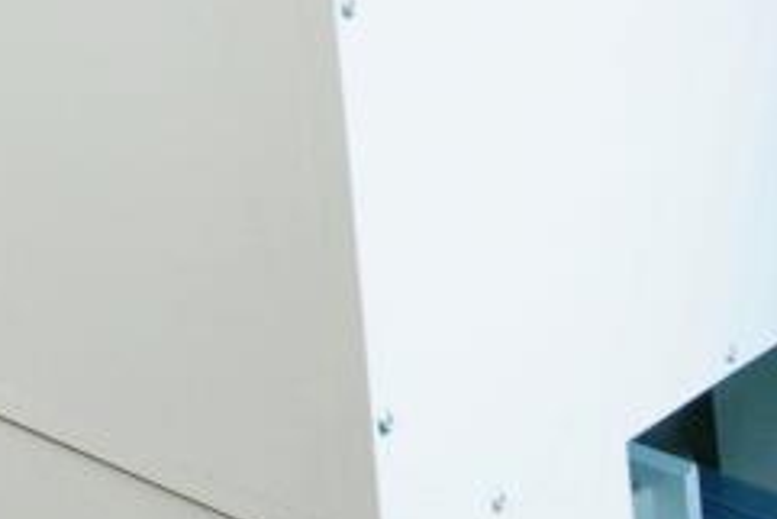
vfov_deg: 18.3
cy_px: -198
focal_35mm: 68
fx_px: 1468
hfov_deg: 19.5
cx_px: -716
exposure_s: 1/50
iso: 1600
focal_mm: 16
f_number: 8
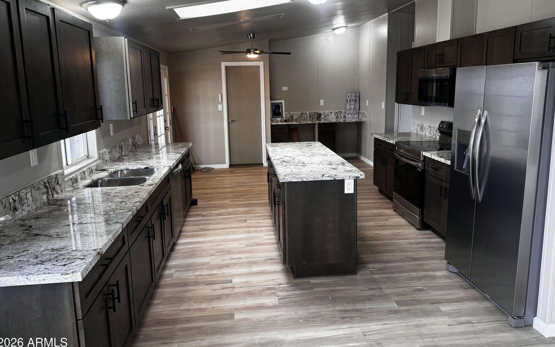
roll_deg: +1.0
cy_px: 149
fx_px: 393
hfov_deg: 70.4
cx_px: 280
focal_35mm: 26
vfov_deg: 47.5
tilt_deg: -9.0
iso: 100
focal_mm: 6.76
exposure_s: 1/120
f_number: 1.78
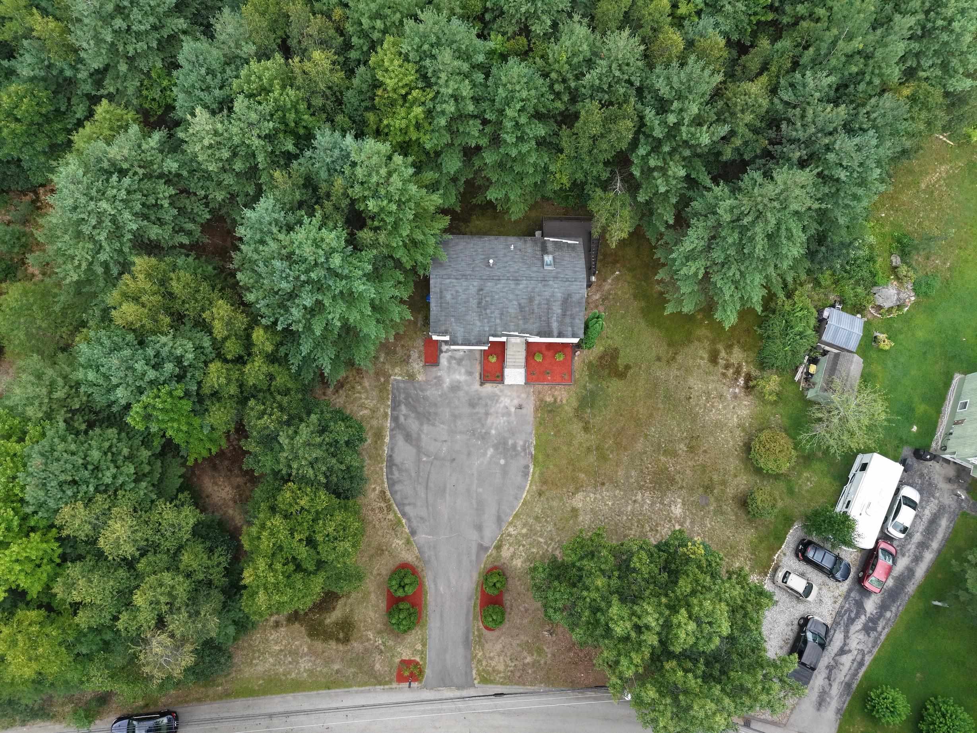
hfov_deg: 71.6
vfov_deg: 56.8
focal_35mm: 24
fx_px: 677
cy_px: 366
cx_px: 488
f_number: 1.8
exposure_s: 1/1250
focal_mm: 8.67
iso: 620
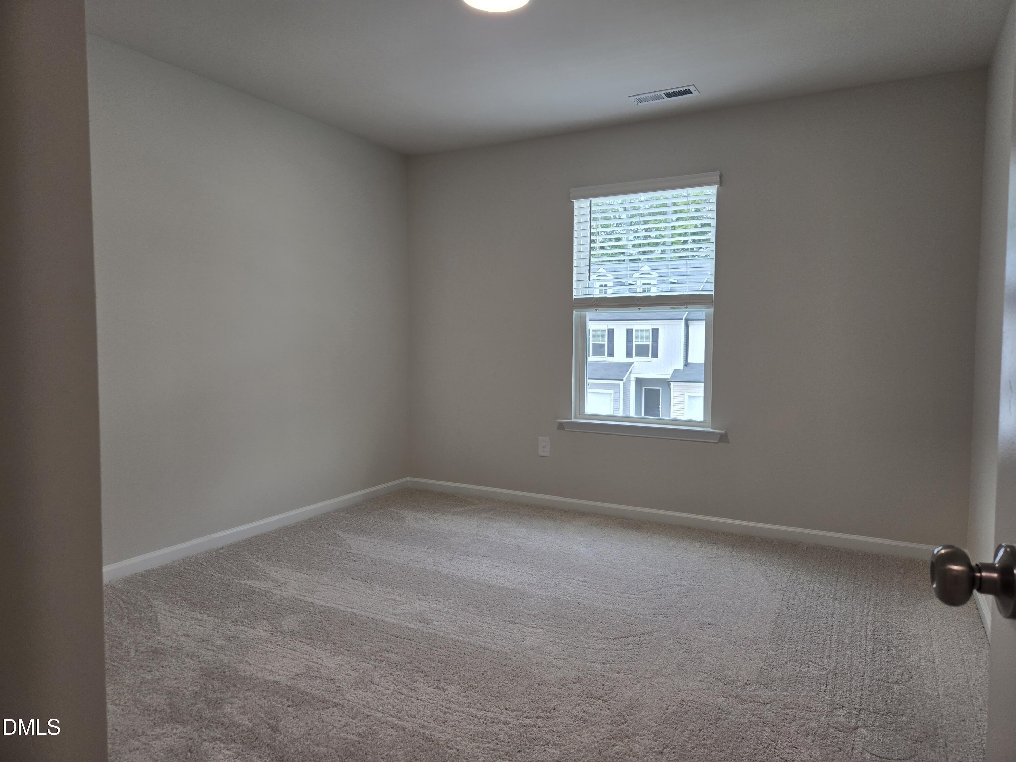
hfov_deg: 73.9
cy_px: 381
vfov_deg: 58.9
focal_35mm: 23
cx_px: 508
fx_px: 675
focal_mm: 5.4
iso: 40
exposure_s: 1/120
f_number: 1.8
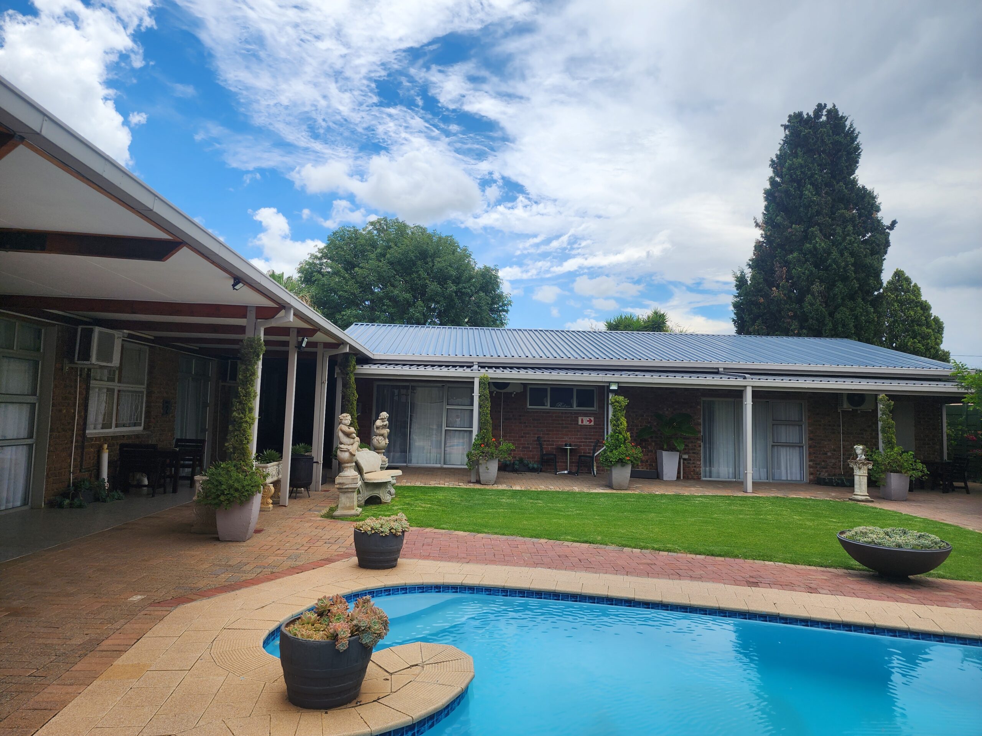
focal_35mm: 23
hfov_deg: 73.9
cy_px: 368
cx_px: 491
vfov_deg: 58.9
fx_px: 652
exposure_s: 1/1008
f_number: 1.8
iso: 12
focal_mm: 6.4
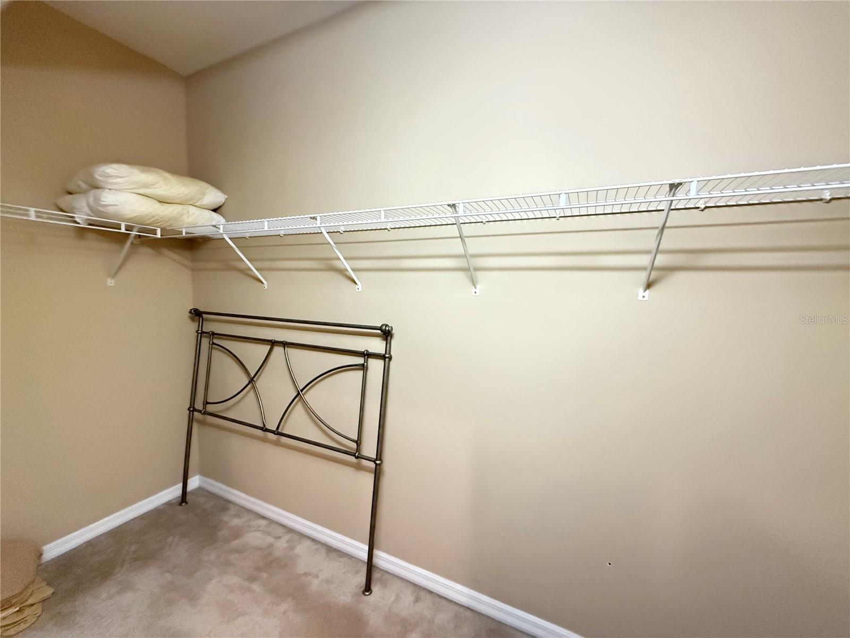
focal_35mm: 14
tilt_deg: -4.6
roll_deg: -1.9
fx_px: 344
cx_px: 425
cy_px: 319
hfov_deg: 102.1
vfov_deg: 85.7
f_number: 2.2
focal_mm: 2.22
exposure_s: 1/60
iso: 1250
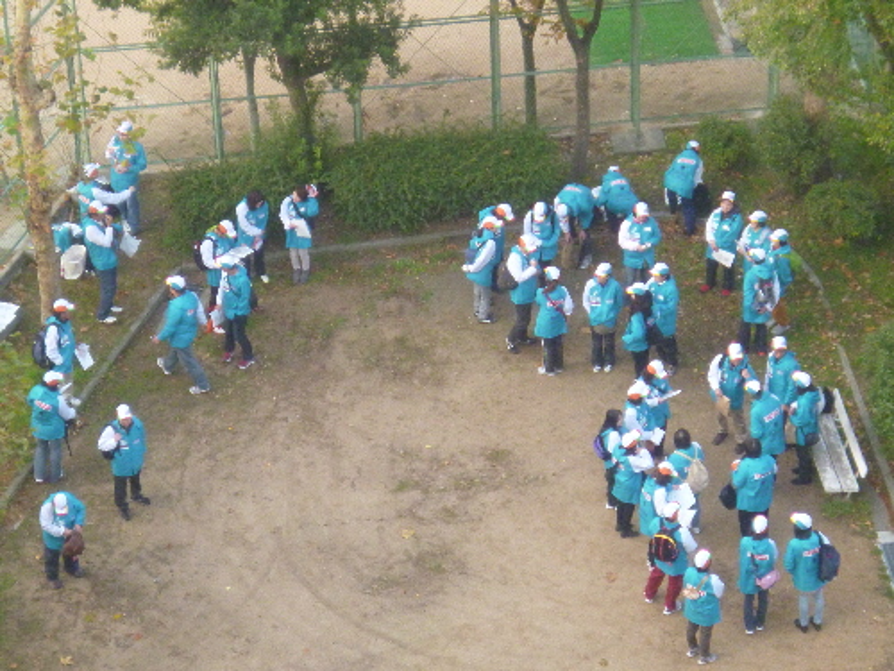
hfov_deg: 13.2
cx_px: 447
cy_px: 336
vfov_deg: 9.9
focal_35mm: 150
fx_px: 3874
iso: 500
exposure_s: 1/60
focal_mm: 21.5
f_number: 5.9
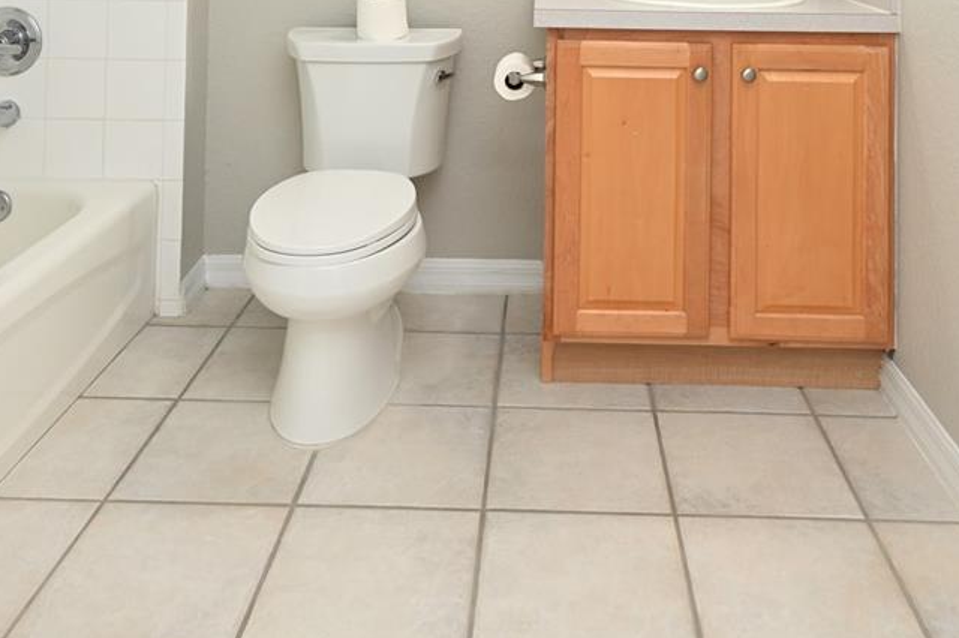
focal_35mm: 35
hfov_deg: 54.4
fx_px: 932
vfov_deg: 31.6
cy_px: -129
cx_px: 521
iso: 200
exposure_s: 1/60
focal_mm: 14
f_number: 4
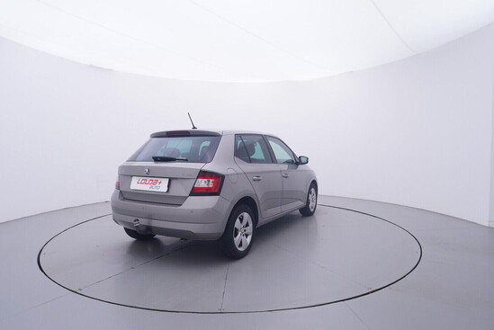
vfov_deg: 56.2
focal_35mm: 22
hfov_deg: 77.3
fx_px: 309
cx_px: 247
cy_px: 165
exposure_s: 1/80
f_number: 5
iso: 200
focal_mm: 15
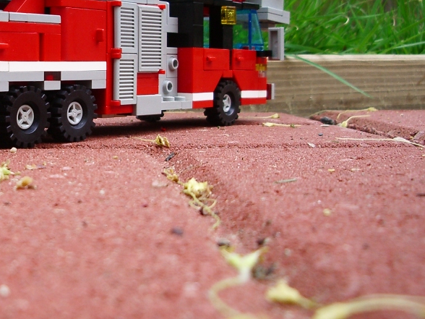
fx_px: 749
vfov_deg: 23.9
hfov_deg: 31.0
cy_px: 97
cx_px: 93
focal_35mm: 61
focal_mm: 5.8
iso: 100
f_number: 2.6
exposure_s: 1/100
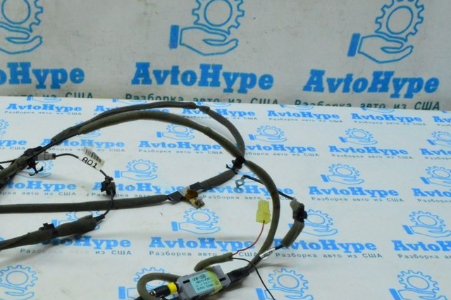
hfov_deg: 39.9
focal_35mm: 48
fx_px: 601
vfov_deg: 27.7
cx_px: 106
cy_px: 221
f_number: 22
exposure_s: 1/50
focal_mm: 20
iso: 6400
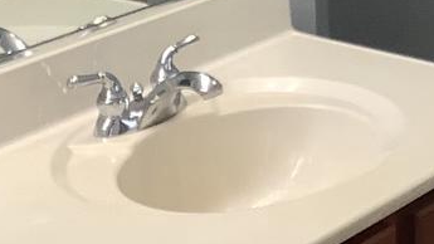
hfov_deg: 14.6
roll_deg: -0.1
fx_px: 1622
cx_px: 570
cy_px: -60
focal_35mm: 141
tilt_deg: -16.0
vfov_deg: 8.5
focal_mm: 3.3
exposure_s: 1/60
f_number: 2.4
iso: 80
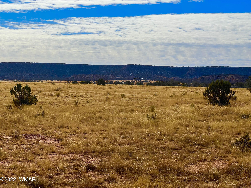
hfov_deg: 25.3
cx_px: 126
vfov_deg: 19.1
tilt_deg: -0.7
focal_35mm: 77
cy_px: 94
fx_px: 558
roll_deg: -1.0
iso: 25
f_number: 2.8
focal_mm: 9
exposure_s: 1/2732
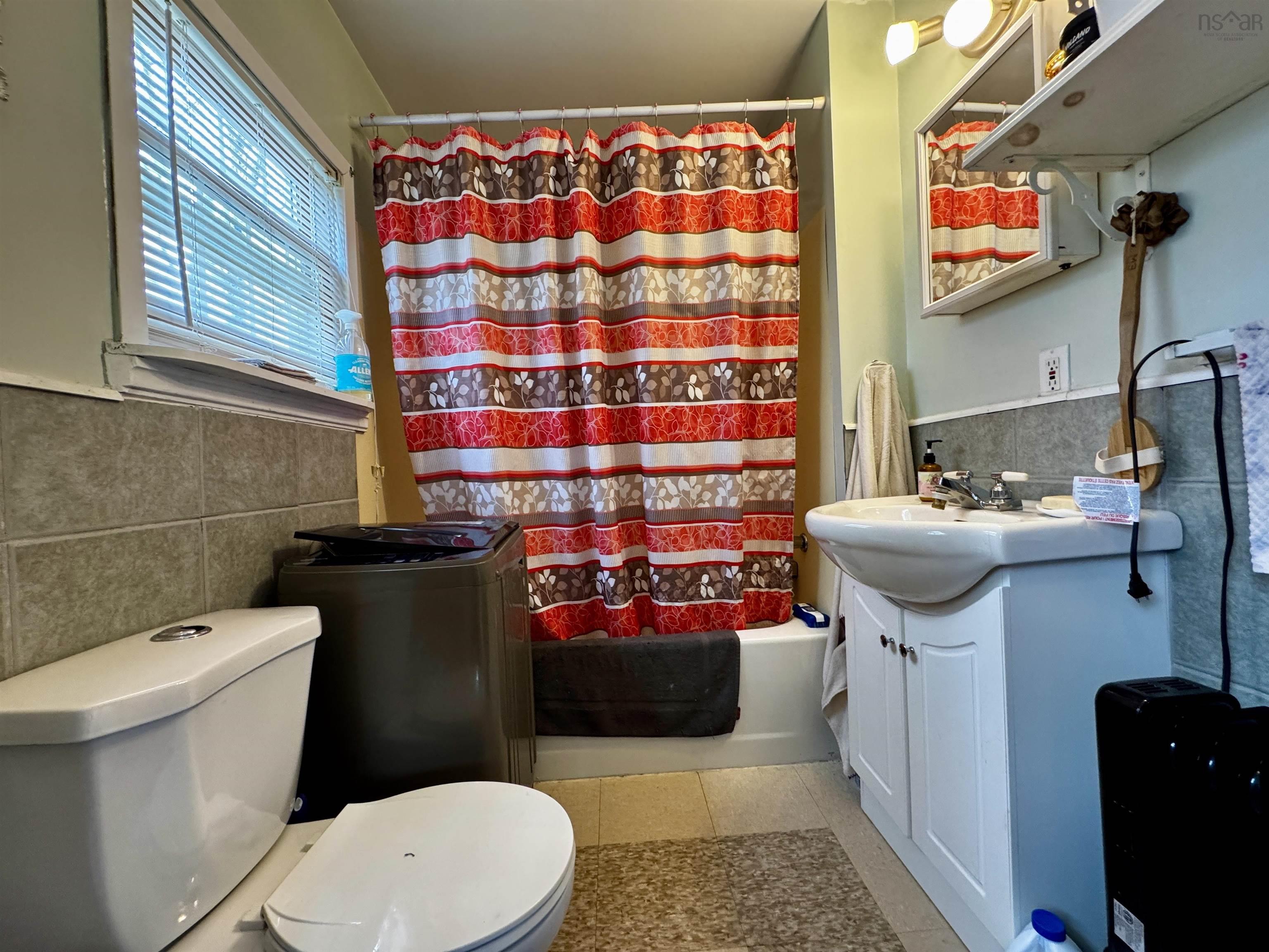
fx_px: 513
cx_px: 634
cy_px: 476
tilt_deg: -0.7
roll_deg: +2.5
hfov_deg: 102.1
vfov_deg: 85.7
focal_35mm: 14
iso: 250
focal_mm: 2.22
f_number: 2.2
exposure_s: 1/120
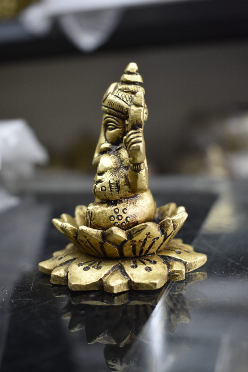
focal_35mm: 46
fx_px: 480
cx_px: 124
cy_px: 186
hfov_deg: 28.9
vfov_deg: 42.3
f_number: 4.2
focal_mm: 31
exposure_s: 1/60
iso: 1250
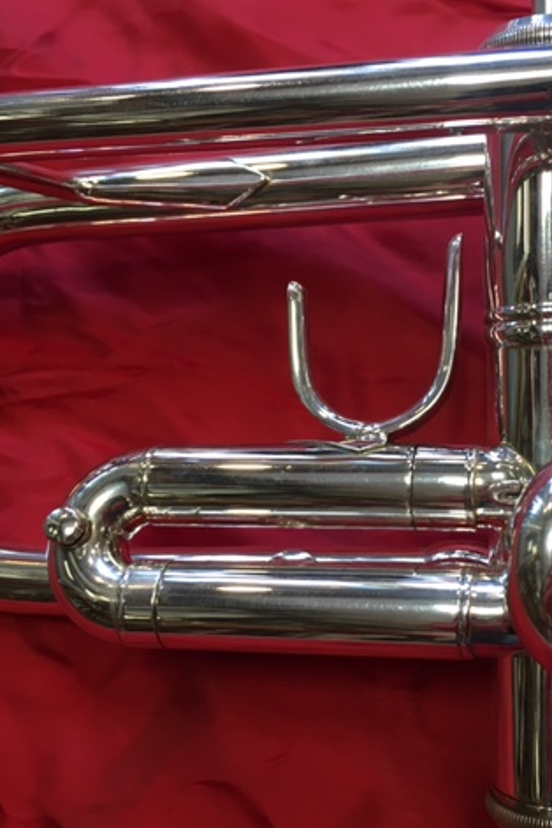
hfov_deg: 32.3
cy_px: 415
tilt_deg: -69.5
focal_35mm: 41
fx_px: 943
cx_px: 383
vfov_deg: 47.4
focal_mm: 4.15
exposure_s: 1/33
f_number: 2.2
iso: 100
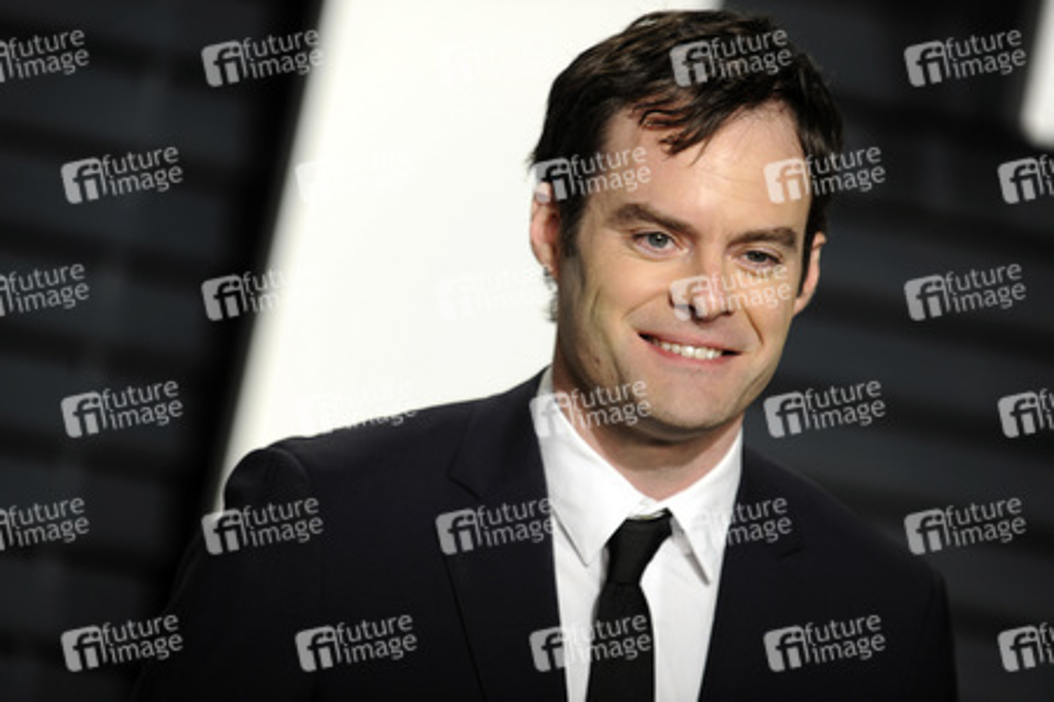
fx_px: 5855
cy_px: 351
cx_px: 527
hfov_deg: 10.3
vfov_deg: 6.9
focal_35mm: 200
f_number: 2.8
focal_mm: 200
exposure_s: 1/250
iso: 400
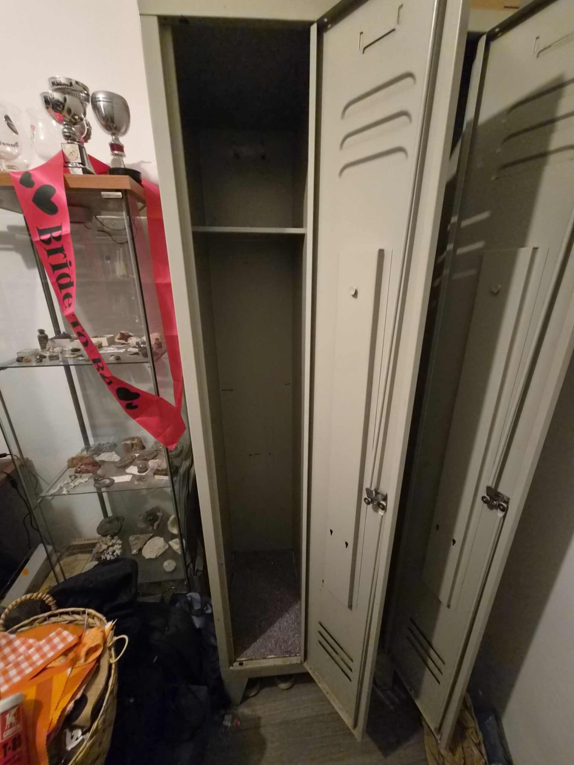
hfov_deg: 89.9
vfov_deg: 106.2
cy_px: 382
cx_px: 287
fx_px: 287
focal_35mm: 13
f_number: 2.2
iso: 1600
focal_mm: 2.2
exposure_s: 1/50
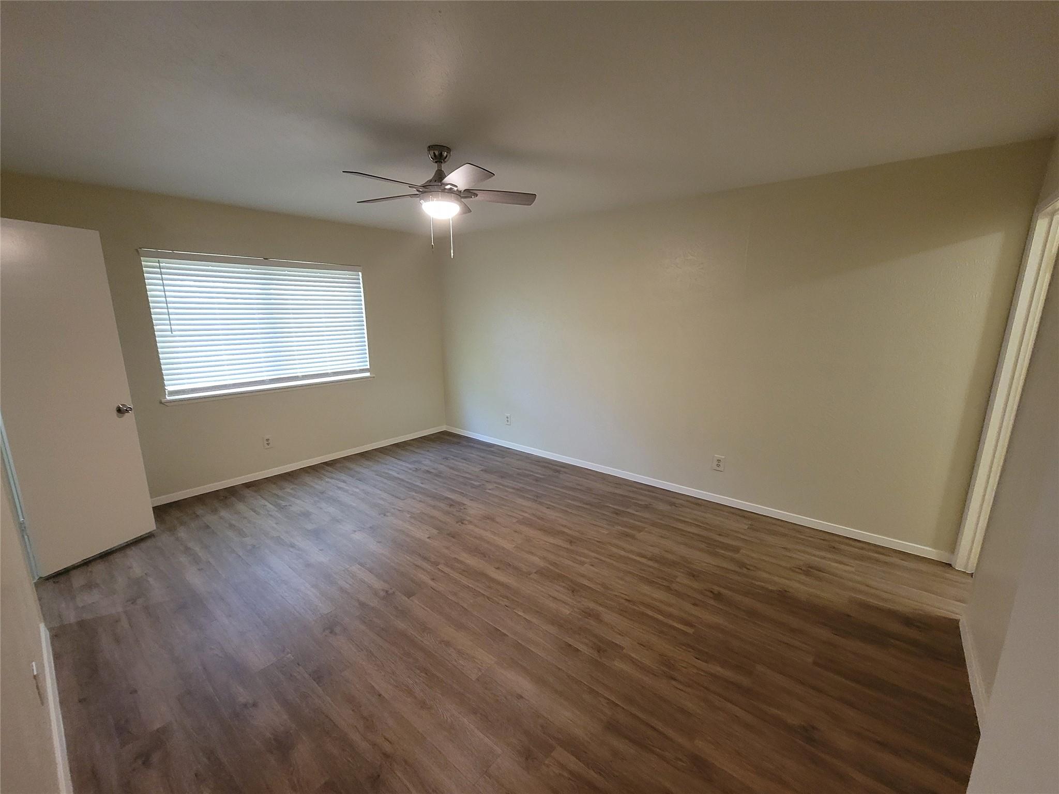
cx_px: 530
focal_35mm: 13
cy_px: 397
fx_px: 398
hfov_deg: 106.2
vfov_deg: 89.9
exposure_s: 1/39
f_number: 2.2
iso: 320
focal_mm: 2.2
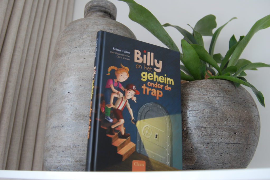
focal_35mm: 36
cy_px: 90
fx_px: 270
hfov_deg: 53.1
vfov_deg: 37.0
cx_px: 135
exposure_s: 1/100
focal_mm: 24
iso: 400
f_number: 3.5
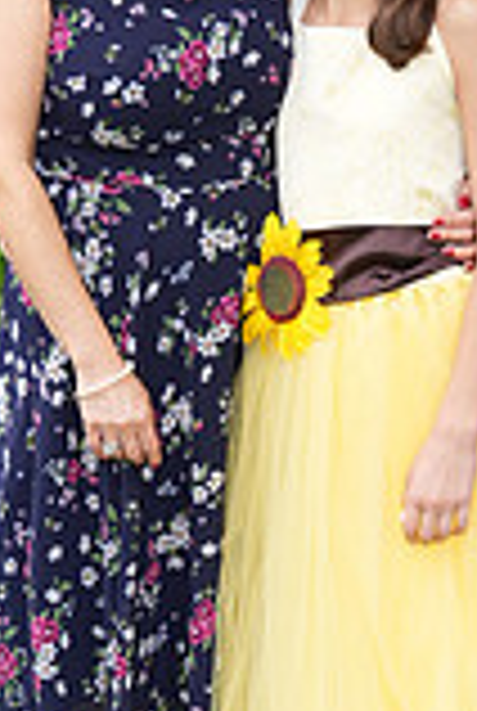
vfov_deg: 18.9
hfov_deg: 12.7
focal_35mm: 108
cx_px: 405
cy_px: 351
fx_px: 2137
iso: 200
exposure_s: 1/250
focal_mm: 38
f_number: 4
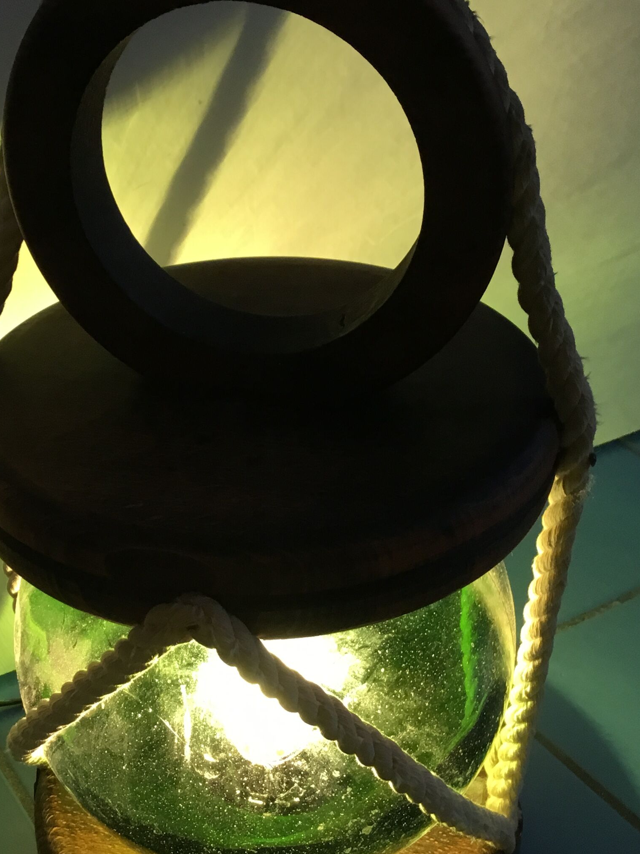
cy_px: 479
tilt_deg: -32.4
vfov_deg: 38.1
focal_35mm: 50
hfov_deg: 28.9
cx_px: 216
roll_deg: +3.1
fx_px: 1233
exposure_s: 1/33
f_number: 2.4
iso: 80
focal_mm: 3.3
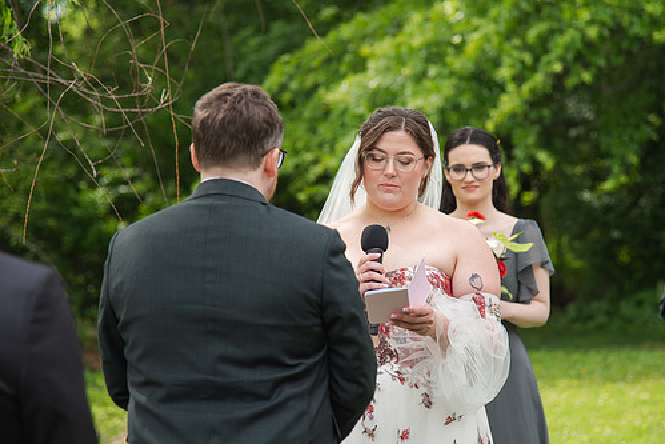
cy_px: 199
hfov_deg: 14.5
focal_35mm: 141
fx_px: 2605
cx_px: 373
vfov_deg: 9.7
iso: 100
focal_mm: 105
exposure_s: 1/400
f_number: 4
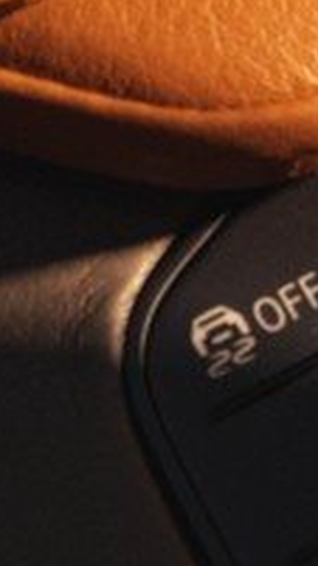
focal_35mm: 312
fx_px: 4679
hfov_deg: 3.9
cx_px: 568
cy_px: -394
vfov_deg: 6.8
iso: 1000
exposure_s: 1/80
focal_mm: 45
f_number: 9
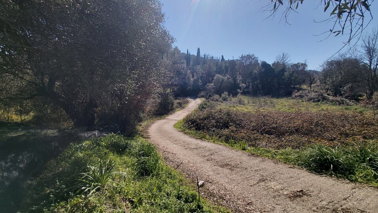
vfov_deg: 74.3
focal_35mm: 14
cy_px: 104
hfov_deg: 106.8
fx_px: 140
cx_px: 187
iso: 40
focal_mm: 1.42
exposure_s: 1/1491
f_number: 2.2
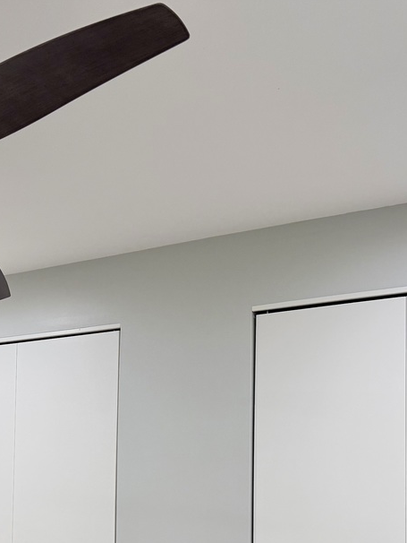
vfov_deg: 32.3
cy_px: 478
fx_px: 893
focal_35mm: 57
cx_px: -26
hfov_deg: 24.2
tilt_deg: +2.3
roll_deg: -1.4
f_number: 1.78
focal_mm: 6.76
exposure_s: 1/120
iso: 400
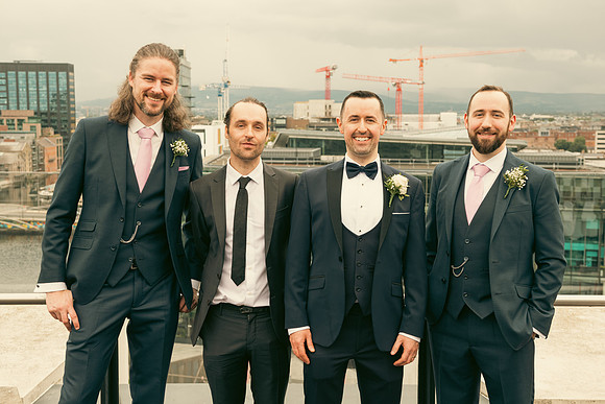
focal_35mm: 49
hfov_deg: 40.3
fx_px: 824
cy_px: 202
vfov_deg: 27.5
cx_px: 302
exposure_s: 1/250
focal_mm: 48
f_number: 6.3
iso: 320
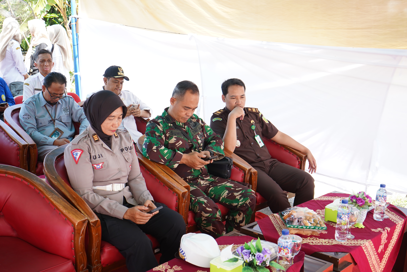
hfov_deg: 44.5
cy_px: 136
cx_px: 204
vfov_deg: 30.5
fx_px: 497
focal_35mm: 44
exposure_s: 1/250
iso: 800
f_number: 5.6
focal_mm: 44
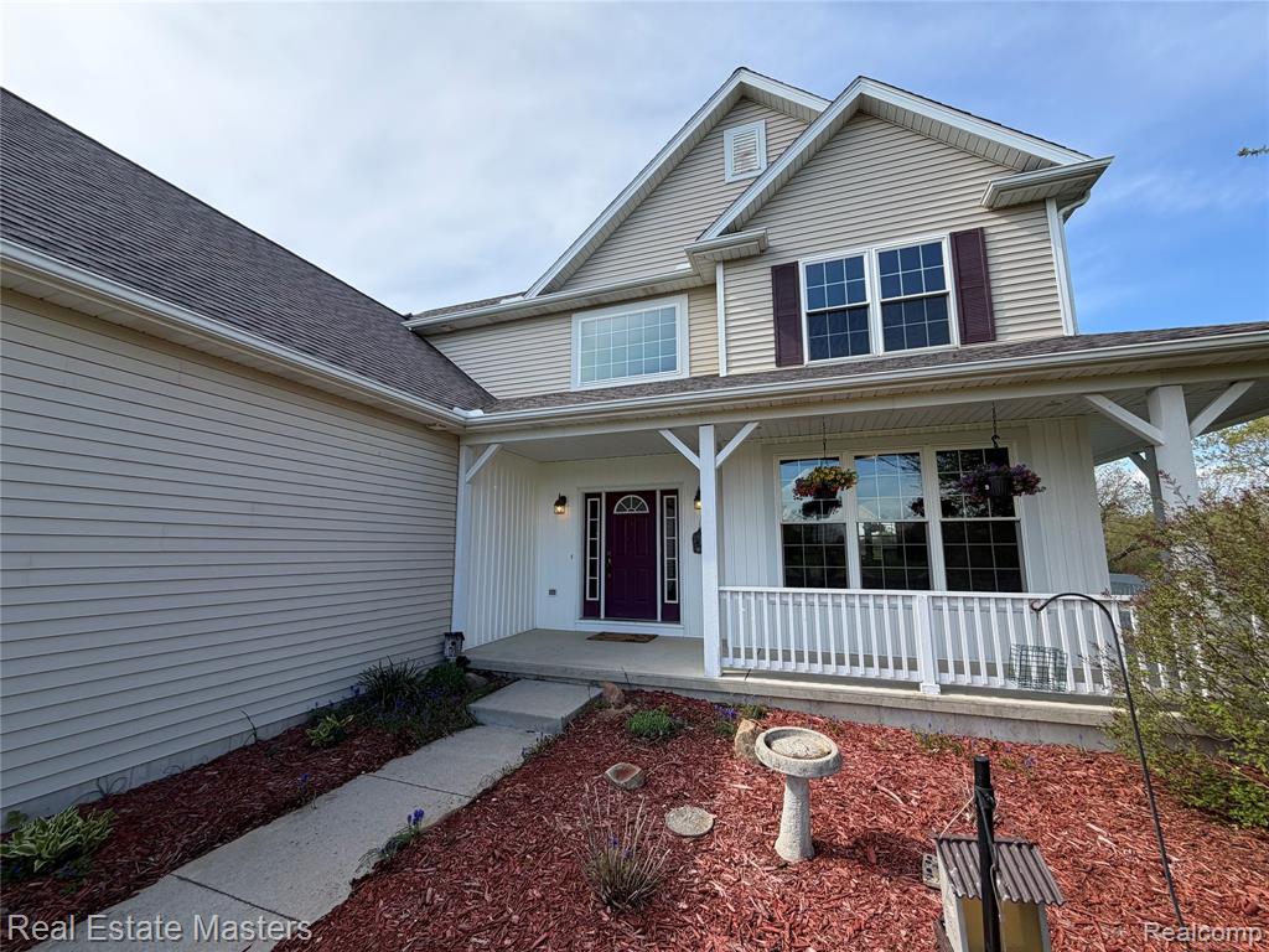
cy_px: 476
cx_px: 634
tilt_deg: +9.2
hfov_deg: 102.1
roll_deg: -0.1
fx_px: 513
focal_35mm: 14
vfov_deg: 85.7
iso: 40
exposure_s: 1/644
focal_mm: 2.22
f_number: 2.2
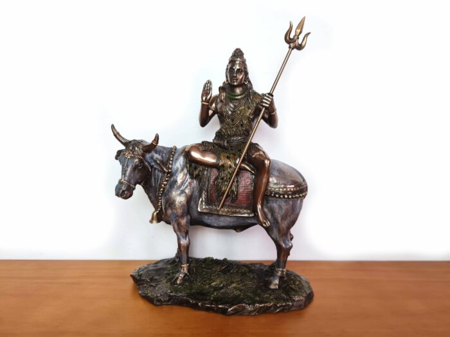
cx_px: 225
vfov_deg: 53.1
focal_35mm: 26
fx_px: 338
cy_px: 168
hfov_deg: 67.3
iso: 125
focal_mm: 5.4
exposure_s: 1/120
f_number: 1.8
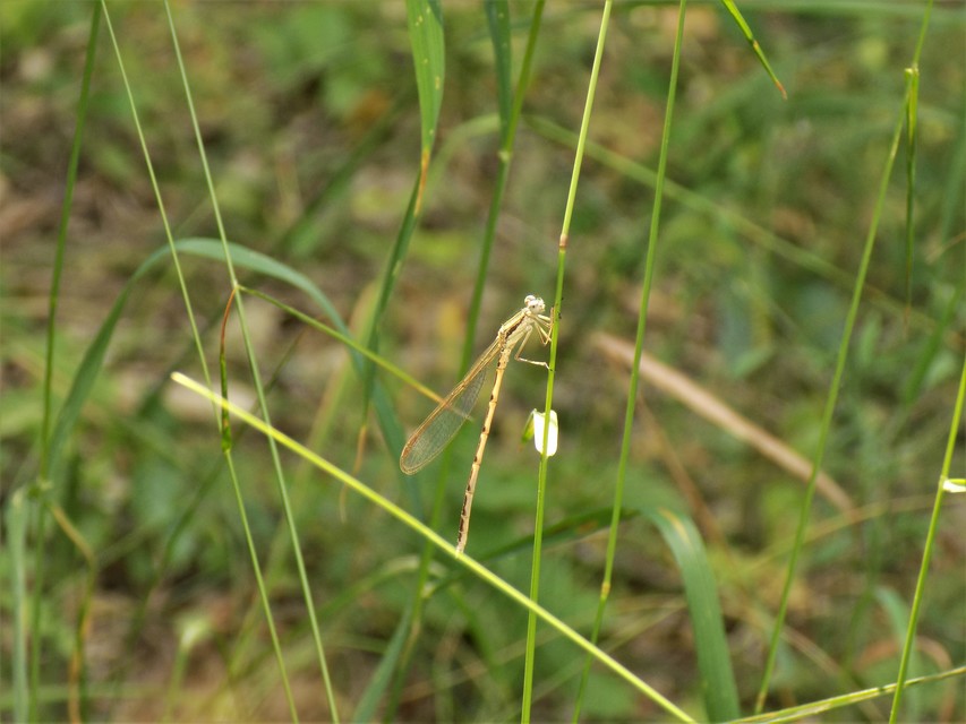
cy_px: 362
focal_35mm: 154
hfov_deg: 12.8
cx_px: 483
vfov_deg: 9.6
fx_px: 4298
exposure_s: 1/30
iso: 80
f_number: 5.2
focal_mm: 27.3
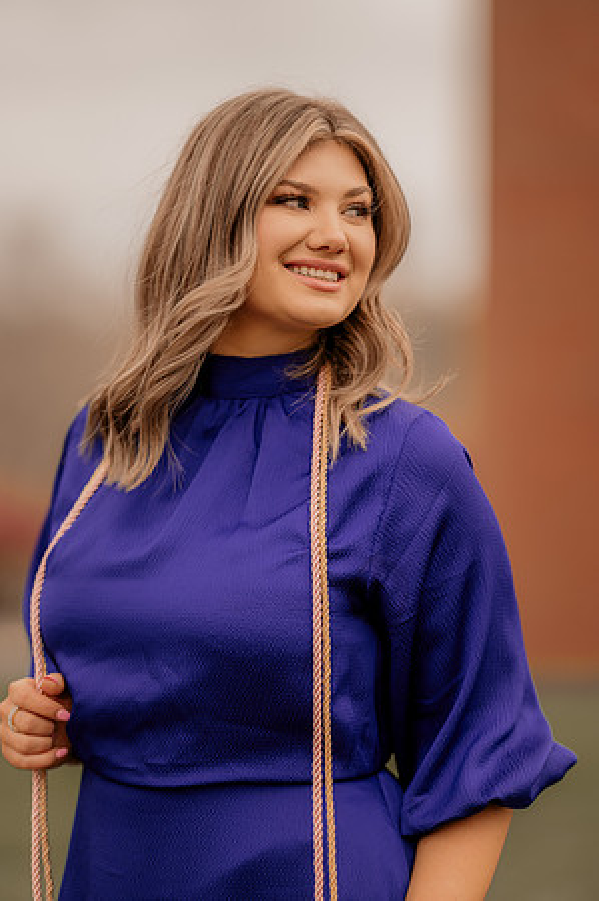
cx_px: 300
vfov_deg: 19.5
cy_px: 450
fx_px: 2626
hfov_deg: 13.0
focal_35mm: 105
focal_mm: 105
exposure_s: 1/400
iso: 100
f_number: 1.4
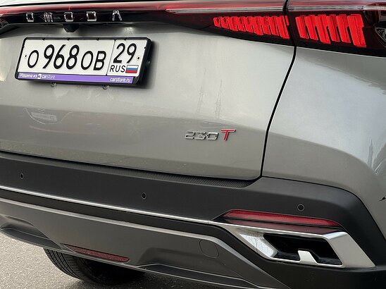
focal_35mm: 77
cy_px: 144
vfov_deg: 19.1
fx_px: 858
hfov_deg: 25.4
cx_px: 193
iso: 40
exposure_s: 1/99
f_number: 2.8
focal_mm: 9
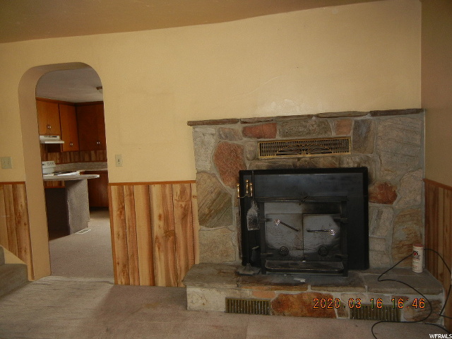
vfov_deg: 46.8
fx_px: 392
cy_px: 170
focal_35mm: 30
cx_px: 226
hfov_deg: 60.0
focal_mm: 5.4
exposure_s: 1/30
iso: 200
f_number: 3.5
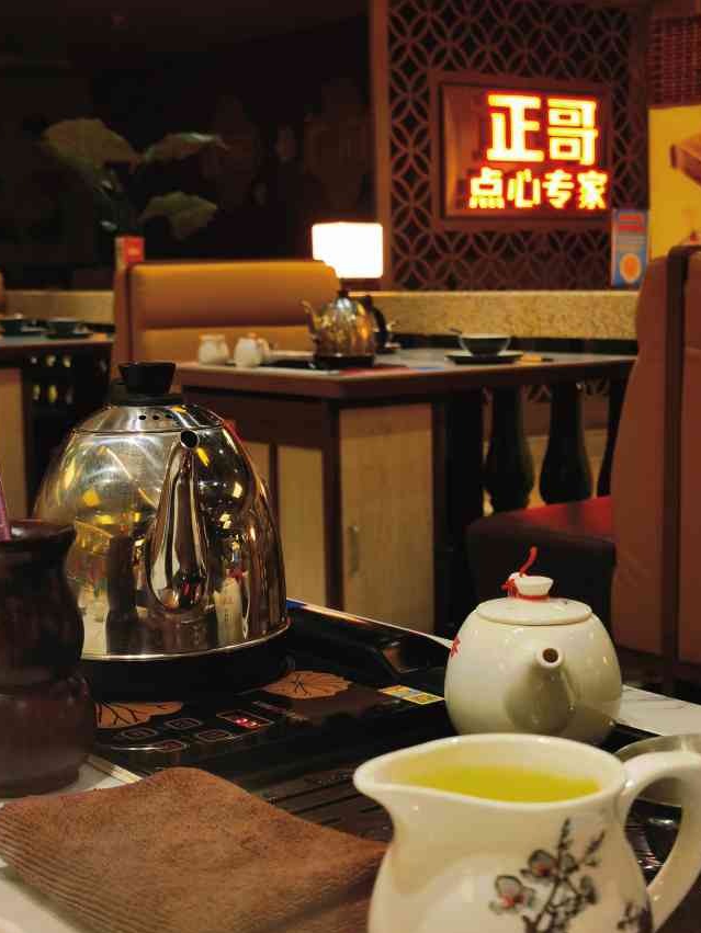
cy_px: 510
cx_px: 372
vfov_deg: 33.7
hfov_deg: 25.7
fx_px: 1538
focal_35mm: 57
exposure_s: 1/100
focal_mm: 6.67
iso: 80
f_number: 1.9
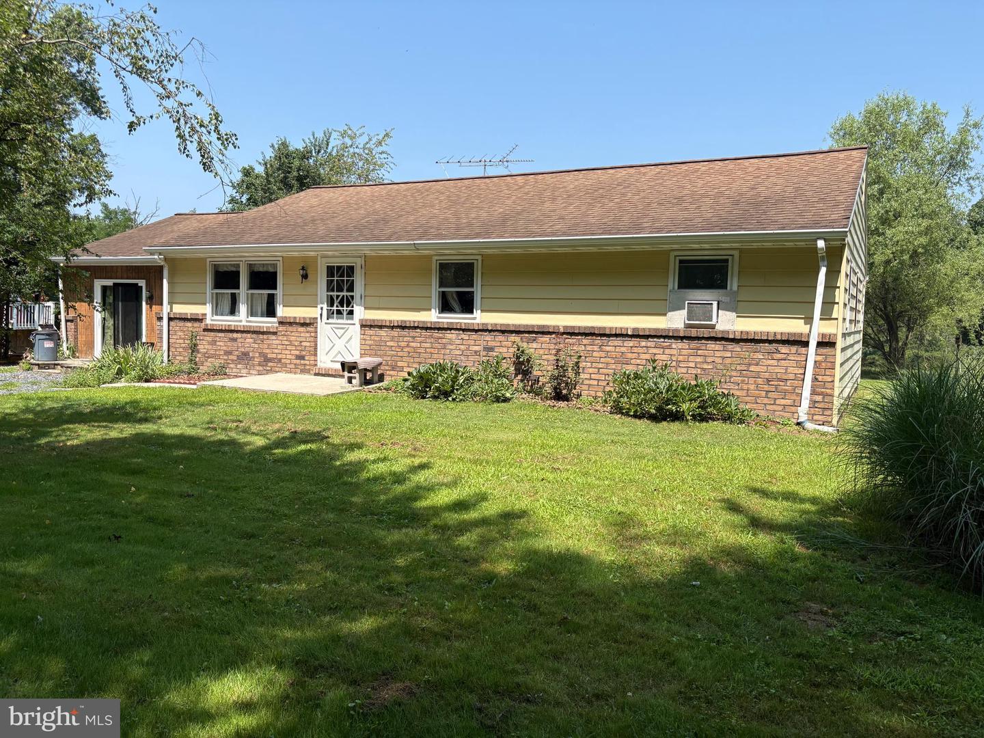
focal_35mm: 26
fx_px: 739
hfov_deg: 67.3
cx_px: 492
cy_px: 369
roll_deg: -1.4
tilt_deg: -2.4
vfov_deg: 53.1
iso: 50
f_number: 1.6
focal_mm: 5.96
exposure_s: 1/1953
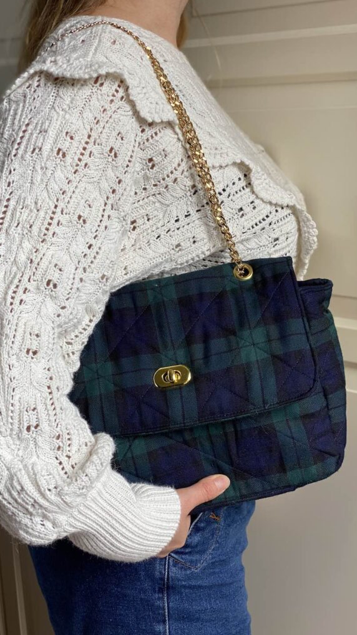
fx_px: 960
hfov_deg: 21.1
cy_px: 316
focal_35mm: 57
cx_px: 155
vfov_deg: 36.6
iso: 25
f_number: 2
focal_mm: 6
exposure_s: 1/122
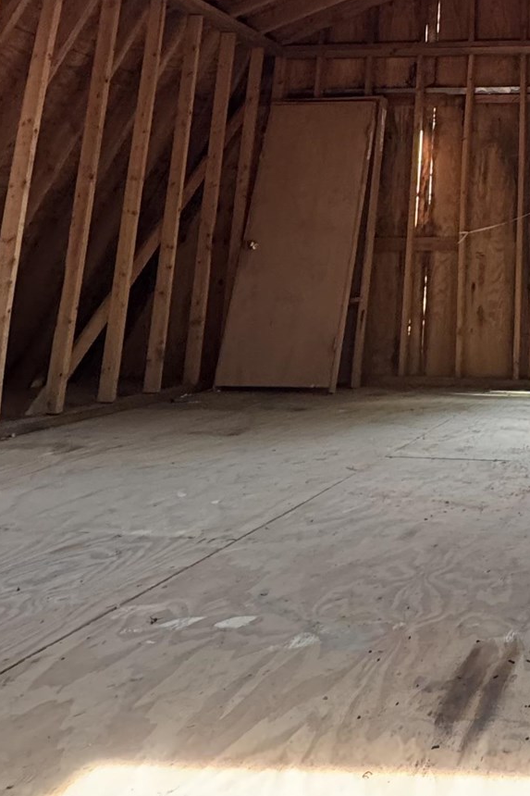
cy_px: 47
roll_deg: -0.1
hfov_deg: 30.5
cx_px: 586
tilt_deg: +15.7
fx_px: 862
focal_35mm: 39
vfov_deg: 44.1
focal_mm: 2.22
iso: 320
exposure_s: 1/95
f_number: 2.2
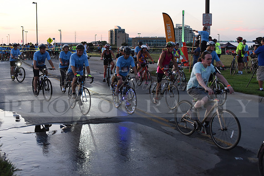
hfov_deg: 39.6
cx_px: 132
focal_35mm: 50
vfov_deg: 27.0
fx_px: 367
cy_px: 88
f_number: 3.2
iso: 2500
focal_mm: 50
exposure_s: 1/400
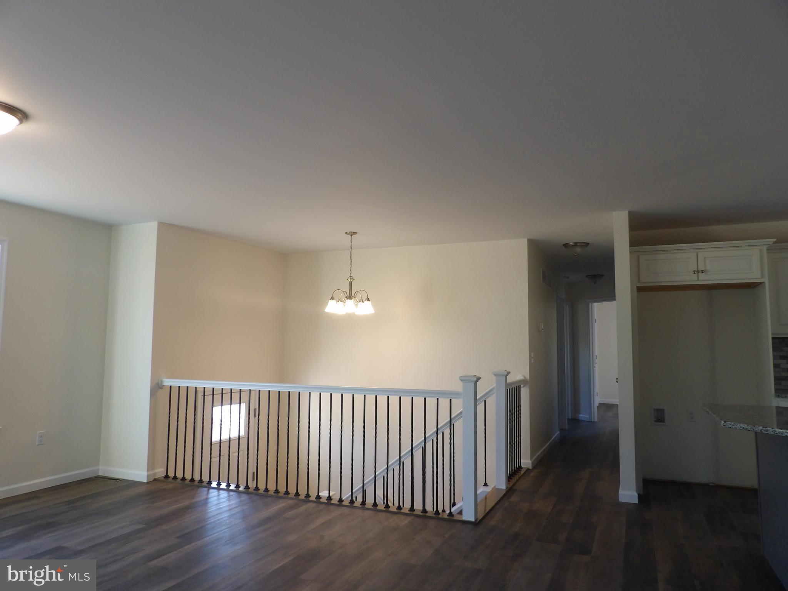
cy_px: 296
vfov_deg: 56.8
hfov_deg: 71.6
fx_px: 546
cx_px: 394
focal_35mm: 24
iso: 130
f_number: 3.2
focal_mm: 4.3
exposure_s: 1/33
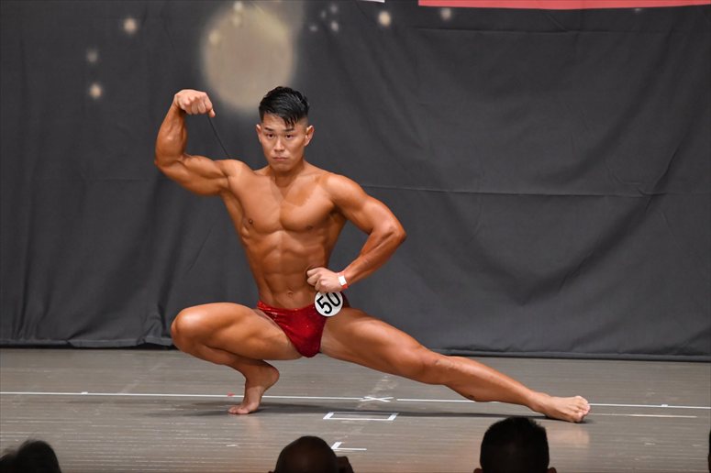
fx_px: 5330
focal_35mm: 270
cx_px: 356
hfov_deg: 7.6
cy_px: 236
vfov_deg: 5.1
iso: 6400
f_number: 5.6
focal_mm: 180
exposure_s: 1/400
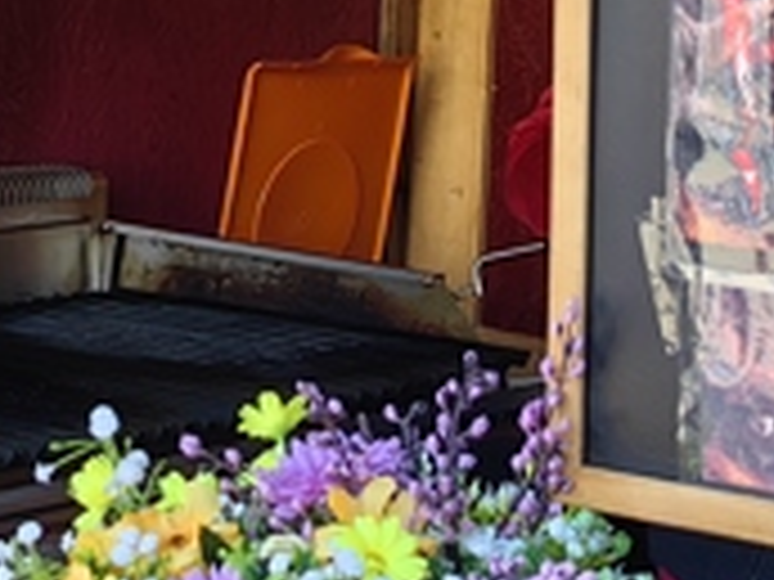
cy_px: -393
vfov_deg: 9.9
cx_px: 261
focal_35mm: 144
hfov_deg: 13.7
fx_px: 3220
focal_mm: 5.75
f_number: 2
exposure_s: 1/177
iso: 50
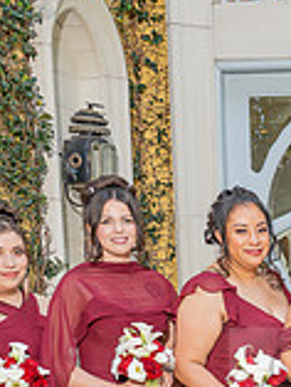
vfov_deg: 22.2
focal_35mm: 85
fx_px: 951
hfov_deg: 15.9
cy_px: 386
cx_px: 444
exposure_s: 1/200
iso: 200
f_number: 3.5
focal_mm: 24
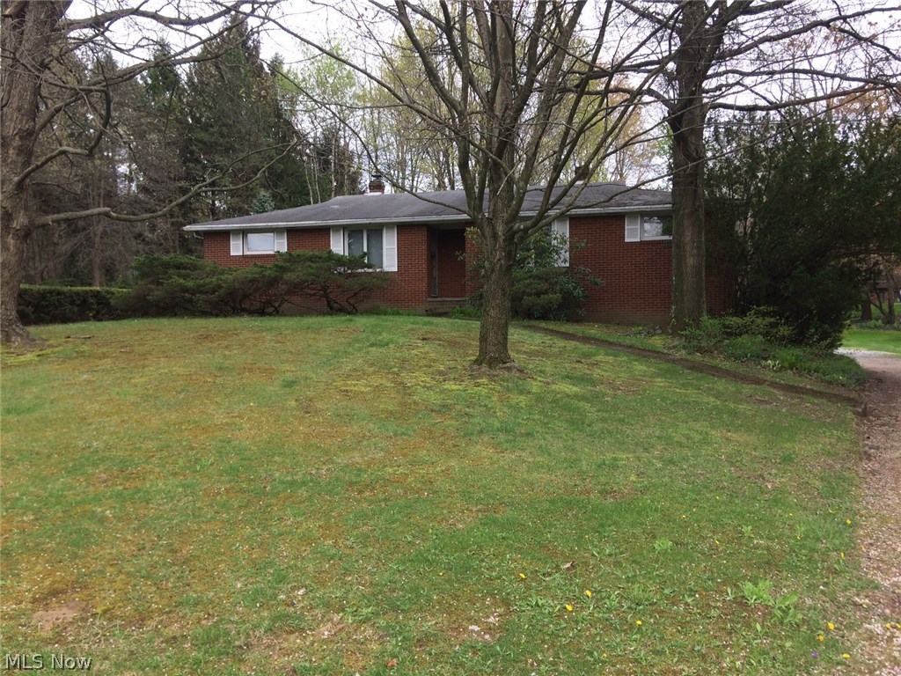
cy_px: 338
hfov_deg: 61.7
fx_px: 755
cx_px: 450
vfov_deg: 48.2
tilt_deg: -2.7
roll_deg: +2.4
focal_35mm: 29
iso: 32
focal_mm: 4.15
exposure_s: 1/261
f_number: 2.2
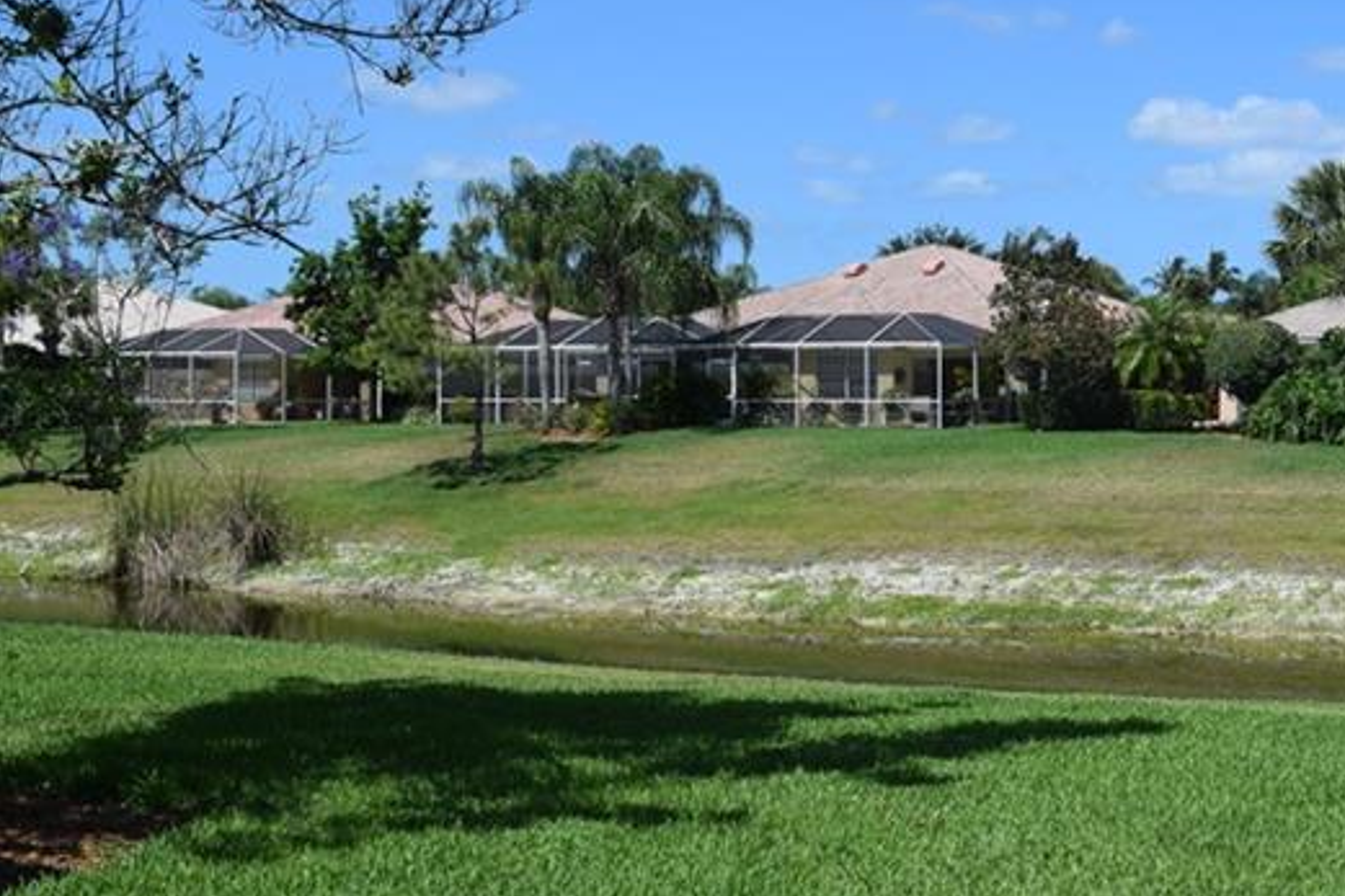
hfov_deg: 31.9
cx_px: 1278
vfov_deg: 22.9
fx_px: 2203
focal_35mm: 59
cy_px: 276
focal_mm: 20
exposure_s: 1/400
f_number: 10
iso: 200
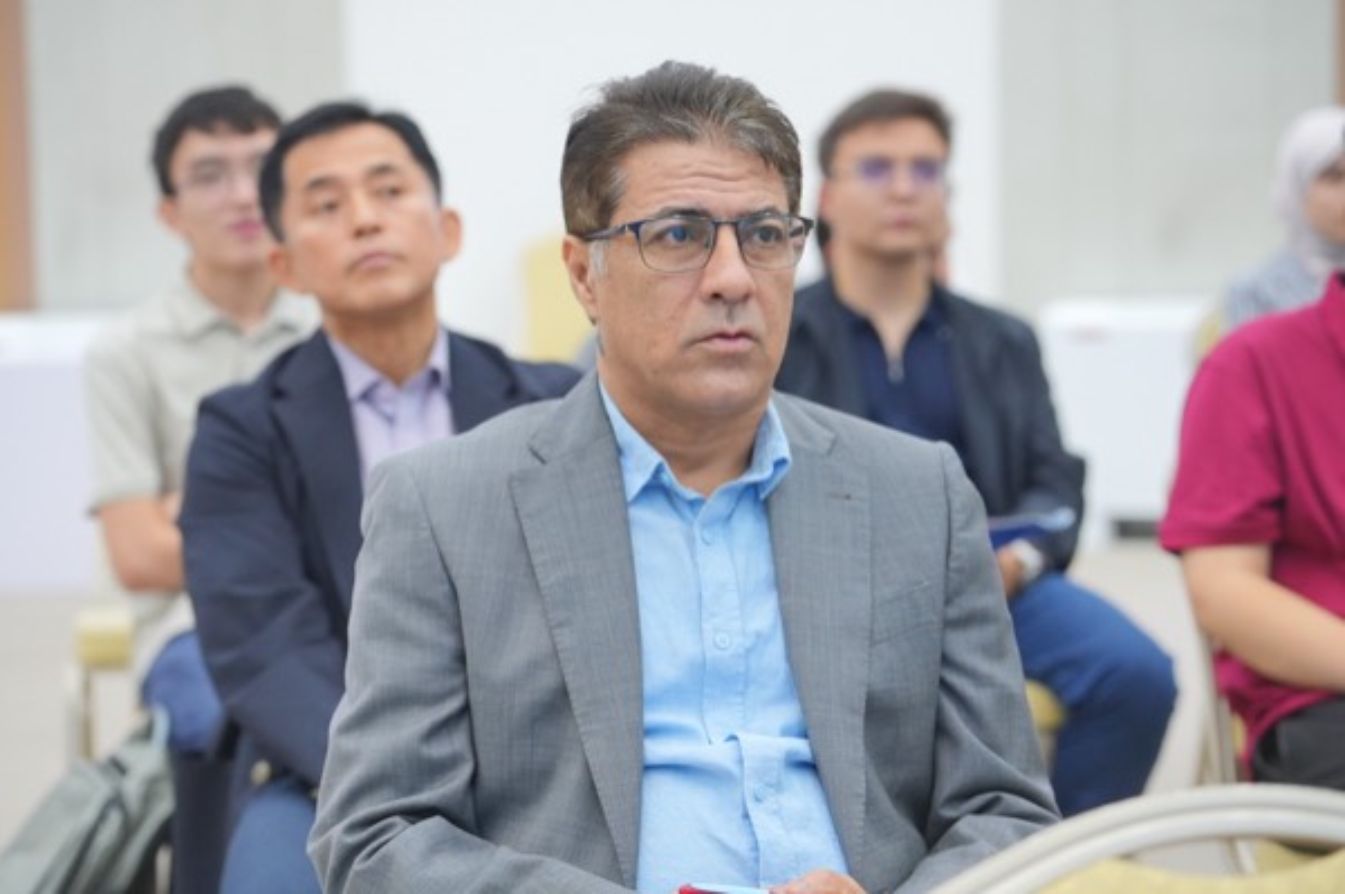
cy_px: 447
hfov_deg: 19.5
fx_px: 3920
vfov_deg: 13.0
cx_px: 672
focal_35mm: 105
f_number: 4.5
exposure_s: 1/125
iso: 4000
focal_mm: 105
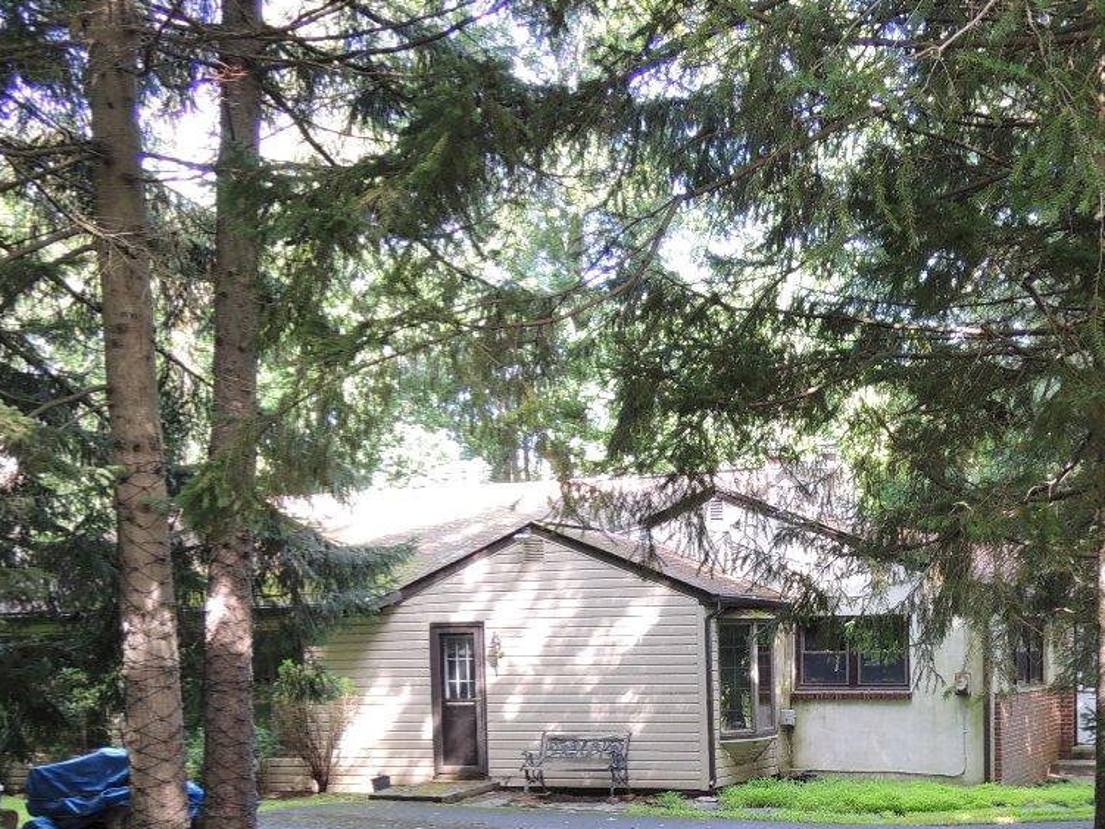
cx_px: 843
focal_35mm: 46
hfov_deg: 40.0
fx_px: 1468
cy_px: 730
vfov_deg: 30.3
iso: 140
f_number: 2.8
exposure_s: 1/30
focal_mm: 4.3
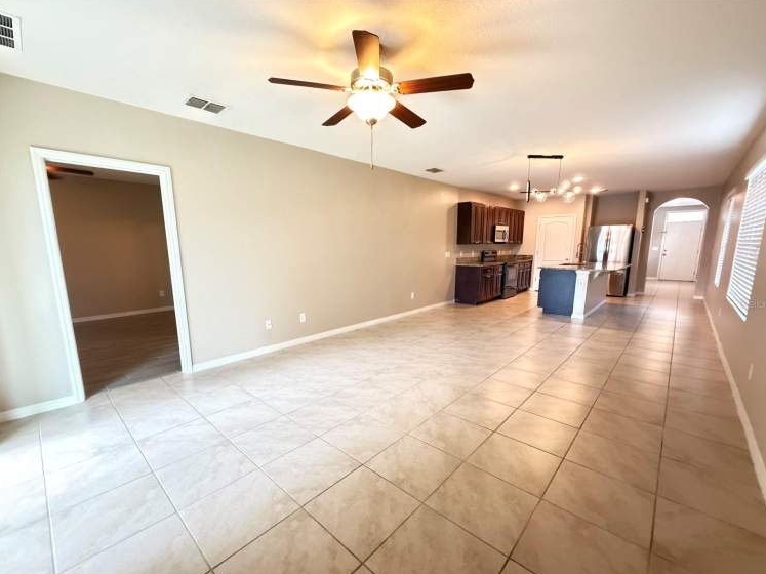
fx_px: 332
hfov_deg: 98.2
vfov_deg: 81.7
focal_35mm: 15
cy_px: 303
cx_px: 378
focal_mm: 2.22
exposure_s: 1/30
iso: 1600
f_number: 2.2
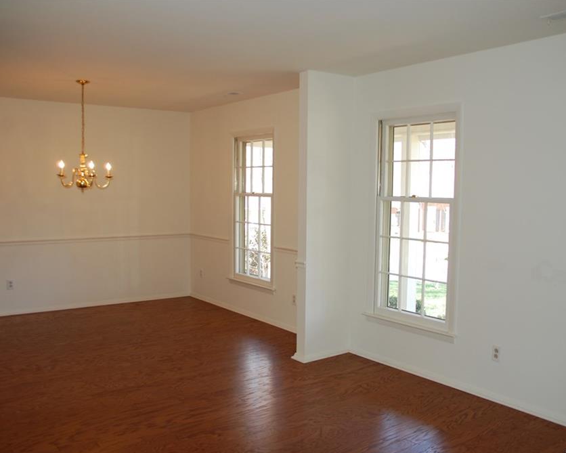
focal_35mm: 31
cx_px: 292
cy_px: 228
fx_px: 519
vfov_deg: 47.1
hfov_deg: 57.2
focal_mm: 18
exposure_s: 1/100
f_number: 3.5
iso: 400
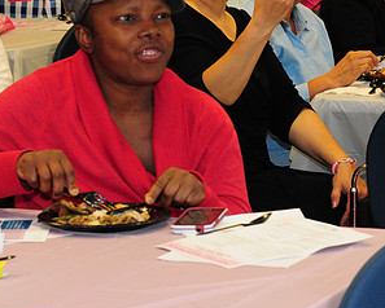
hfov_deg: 10.0
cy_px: 73
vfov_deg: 8.1
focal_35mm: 192
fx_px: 2189
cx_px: 285
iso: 1600
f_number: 7.1
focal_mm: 70
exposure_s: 1/60
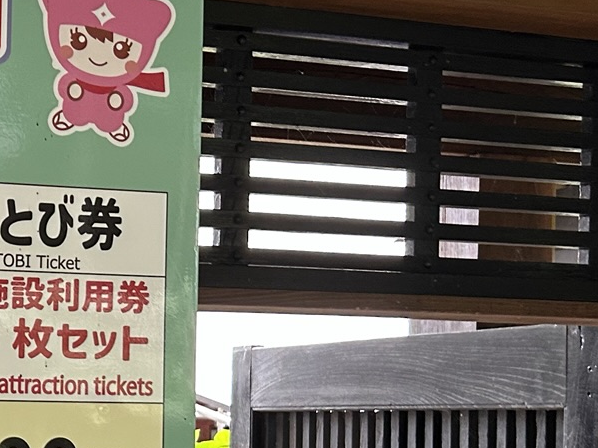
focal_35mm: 87
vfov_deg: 16.6
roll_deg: -1.3
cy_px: 436
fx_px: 1502
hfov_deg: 21.0
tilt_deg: -3.0
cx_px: -121
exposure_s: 1/73
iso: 125
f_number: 1.5
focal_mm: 5.7
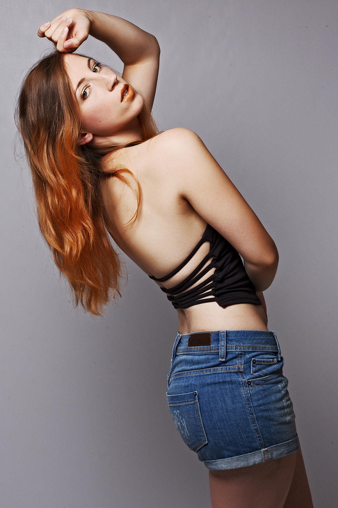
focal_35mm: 75
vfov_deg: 27.0
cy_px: 254
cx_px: 169
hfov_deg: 18.2
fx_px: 1058
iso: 200
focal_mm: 50
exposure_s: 1/500
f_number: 16
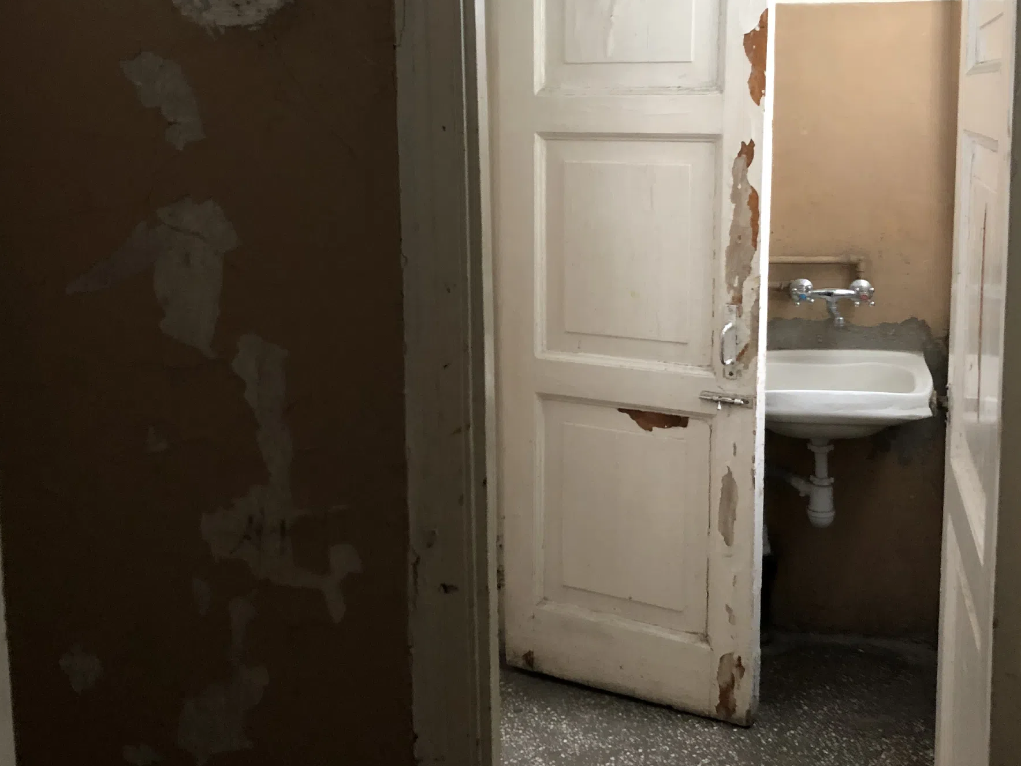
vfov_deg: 37.3
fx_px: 1121
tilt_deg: -8.3
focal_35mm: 38
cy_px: 254
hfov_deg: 48.9
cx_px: 550
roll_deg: +0.1
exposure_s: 1/5
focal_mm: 4
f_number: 1.8
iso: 80
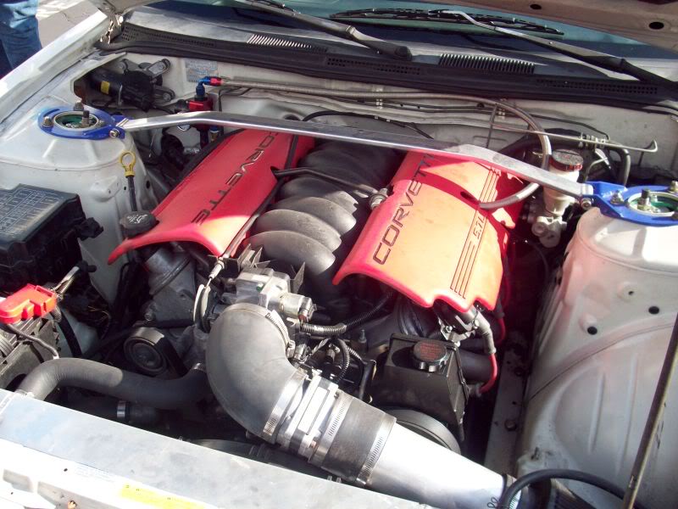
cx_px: 339
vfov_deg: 38.7
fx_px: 725
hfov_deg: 50.1
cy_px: 254
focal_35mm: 37
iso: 80
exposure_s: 1/314
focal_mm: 6.2
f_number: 2.8
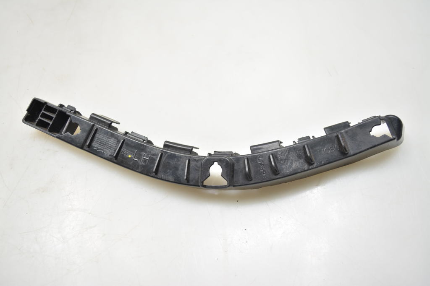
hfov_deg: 57.2
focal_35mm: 33
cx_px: 215
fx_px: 394
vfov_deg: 39.9
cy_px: 143
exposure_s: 1/40
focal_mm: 22
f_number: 4
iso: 100
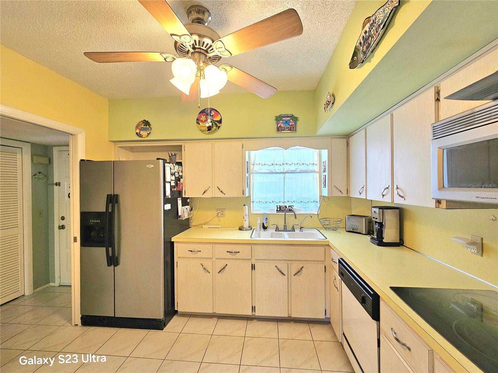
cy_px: 186
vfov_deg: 89.9
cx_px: 249
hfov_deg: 106.2
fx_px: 187
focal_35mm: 13
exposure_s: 1/60.2
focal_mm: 2.2
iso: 100
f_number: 2.2
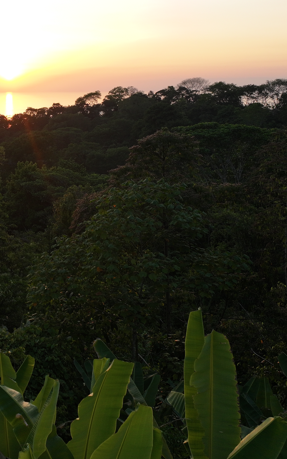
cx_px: 7
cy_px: 173
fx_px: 613
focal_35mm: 49
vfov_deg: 40.8
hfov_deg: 25.2
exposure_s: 1/240
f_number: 2.8
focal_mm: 12.29
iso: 100
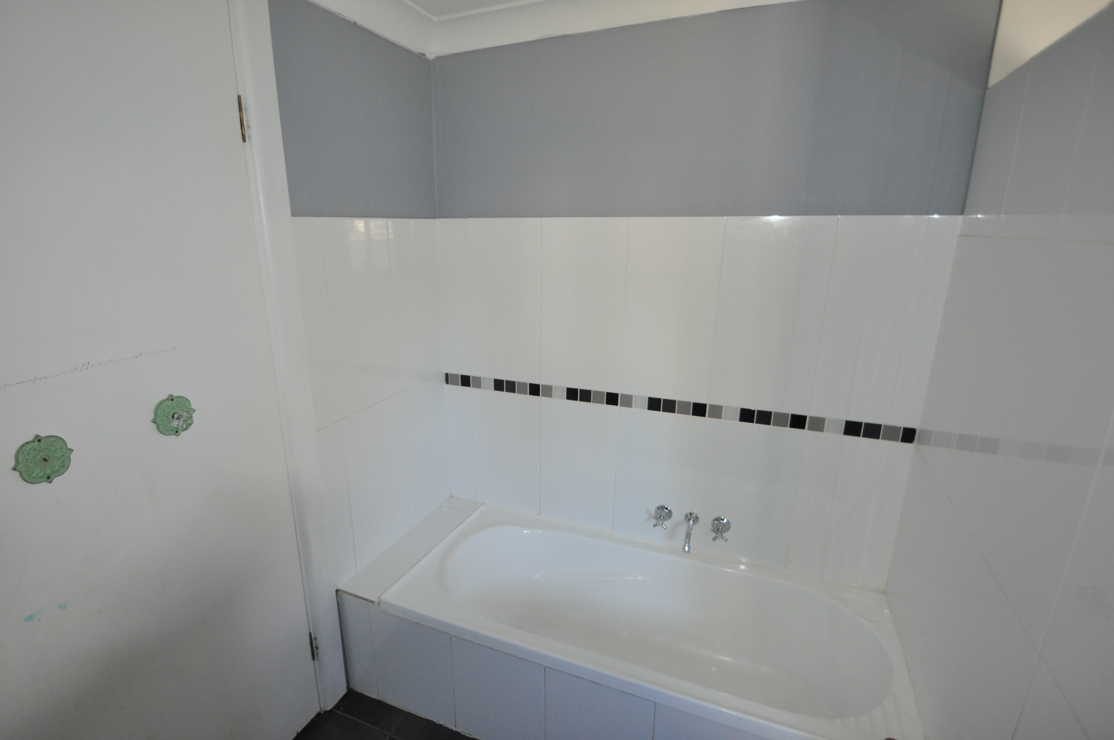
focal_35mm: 16
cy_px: 370
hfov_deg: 95.0
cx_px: 557
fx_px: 510
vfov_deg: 71.9
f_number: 3.5
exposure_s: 1/60
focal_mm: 11
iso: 800
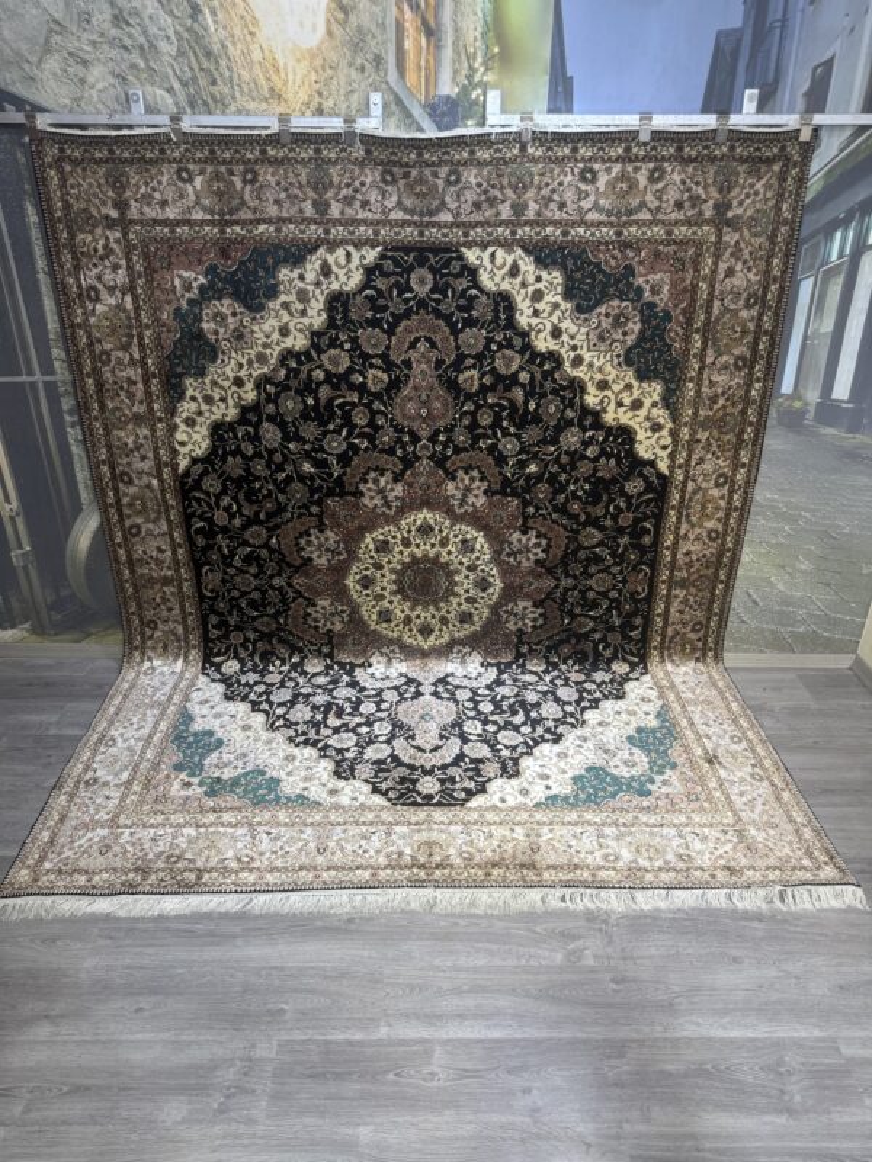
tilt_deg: -27.9
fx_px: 806
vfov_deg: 71.6
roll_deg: +1.2
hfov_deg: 56.8
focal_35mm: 24
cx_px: 436
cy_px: 581
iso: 80
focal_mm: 6.76
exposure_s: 1/100
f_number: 1.78
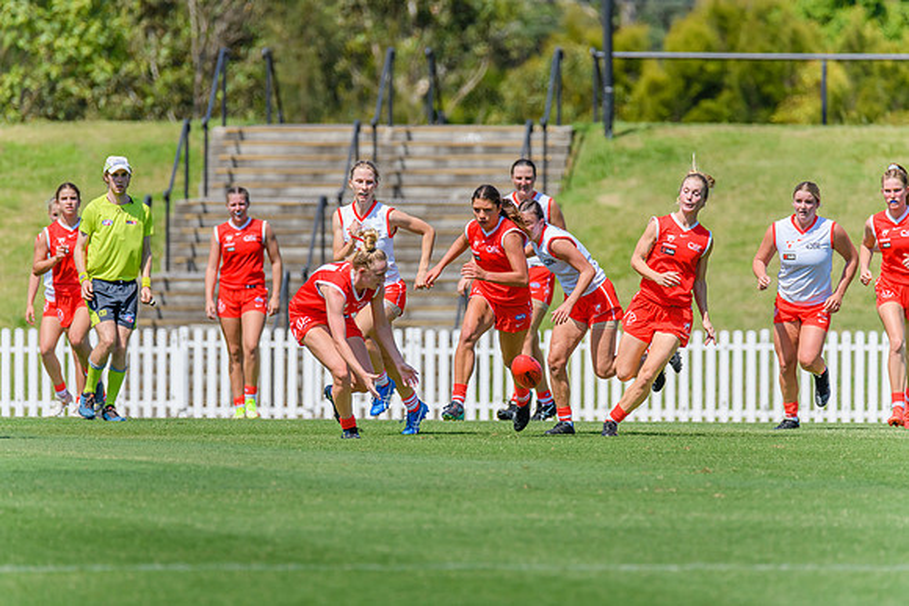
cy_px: 312
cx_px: 441
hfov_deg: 3.3
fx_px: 15613
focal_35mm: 618
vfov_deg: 2.2
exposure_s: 1/2000
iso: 800
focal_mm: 600
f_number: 9
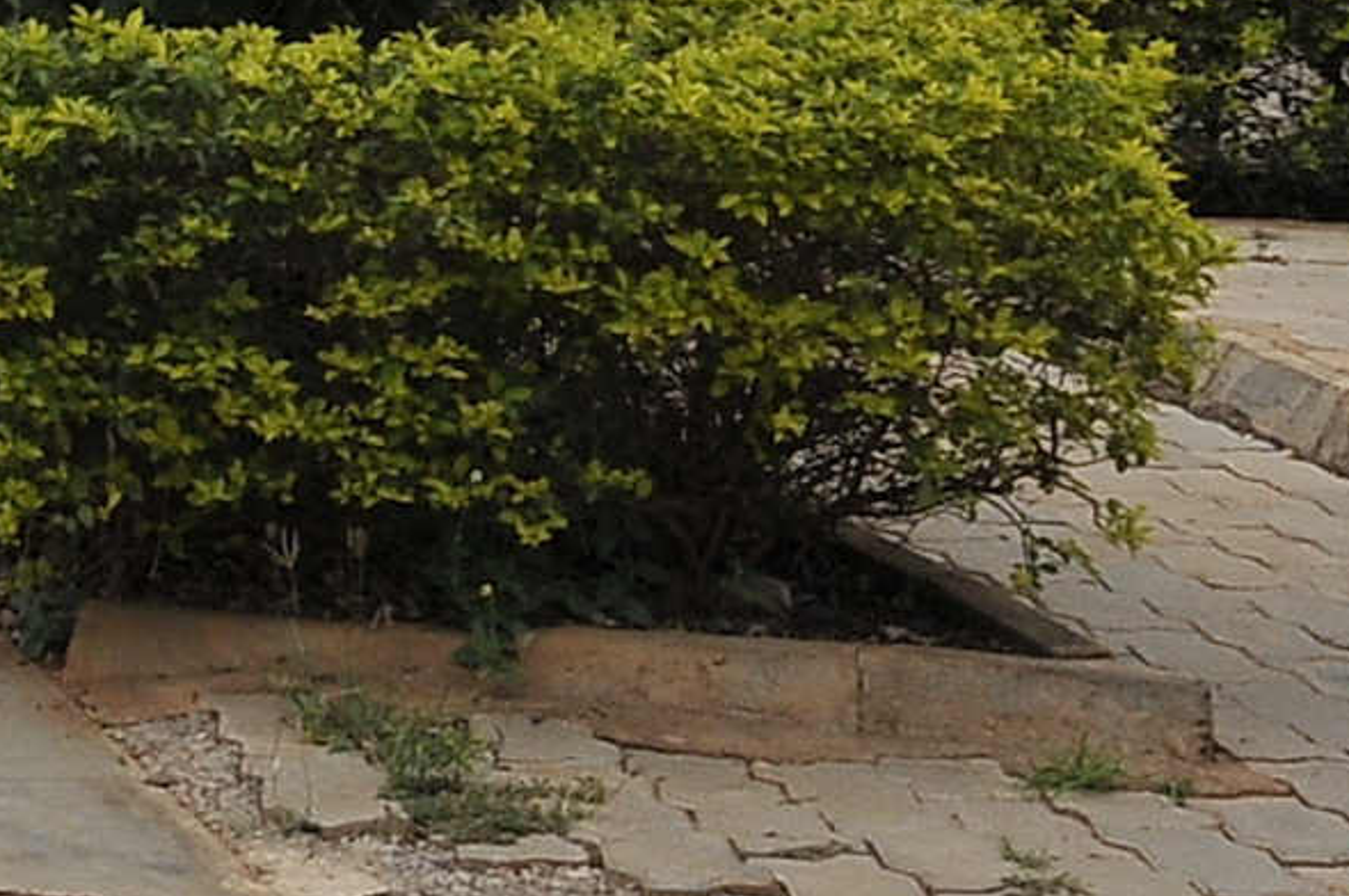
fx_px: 6737
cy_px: -1520
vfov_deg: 7.0
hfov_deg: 10.4
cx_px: -1488
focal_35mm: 180
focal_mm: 22
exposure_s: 1/200
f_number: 13
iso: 250
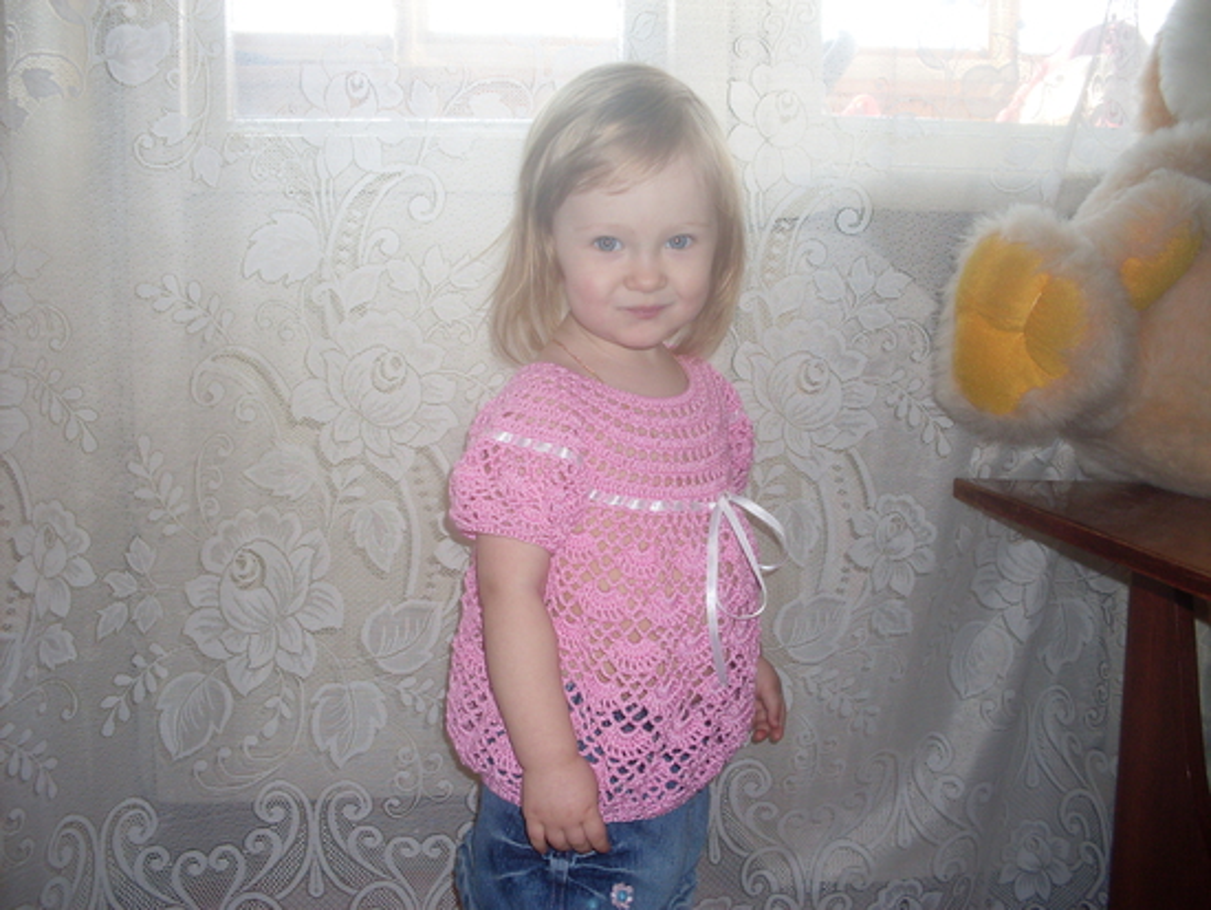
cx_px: 606
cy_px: 455
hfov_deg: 49.0
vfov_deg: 37.7
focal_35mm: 38
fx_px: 1330
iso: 100
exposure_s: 1/45
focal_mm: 6.3
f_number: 2.8
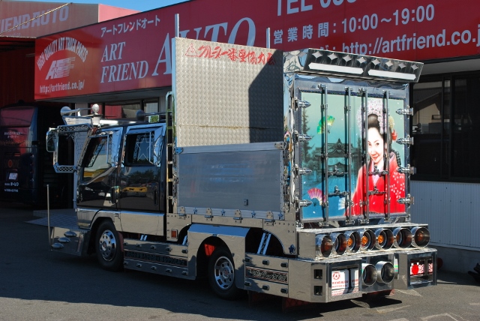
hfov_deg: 35.0
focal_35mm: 57
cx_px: 240
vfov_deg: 23.8
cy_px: 160
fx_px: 761
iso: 100
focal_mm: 38
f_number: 7.1
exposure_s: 1/200
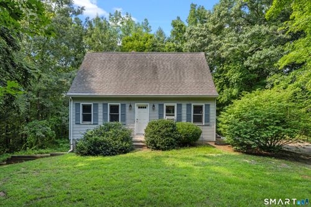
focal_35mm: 22
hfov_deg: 79.9
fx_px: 186
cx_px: 156
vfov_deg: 58.3
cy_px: 104
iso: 320
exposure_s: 1/50
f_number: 9
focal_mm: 21.5
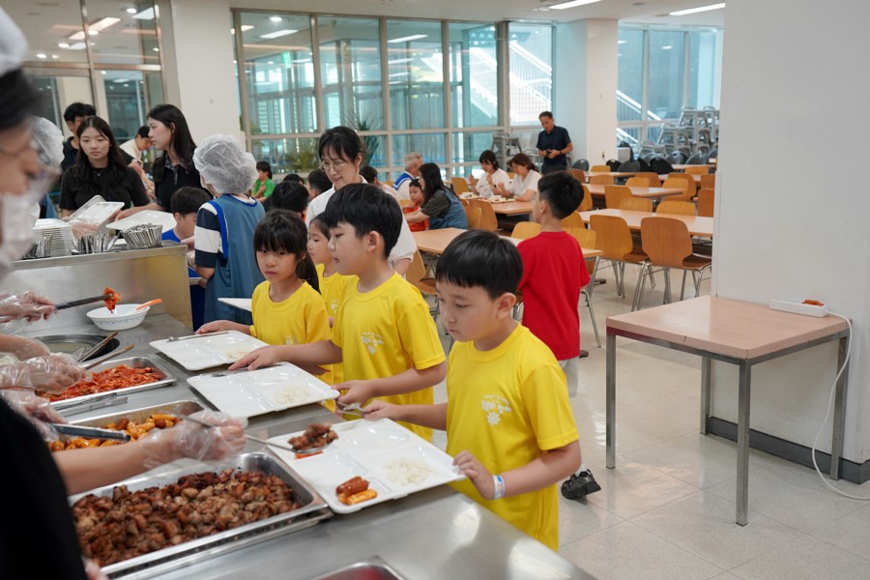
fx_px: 822
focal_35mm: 34
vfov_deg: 38.9
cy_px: 290
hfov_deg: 55.8
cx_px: 435
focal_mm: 34
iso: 1250
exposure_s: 1/160
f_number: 4
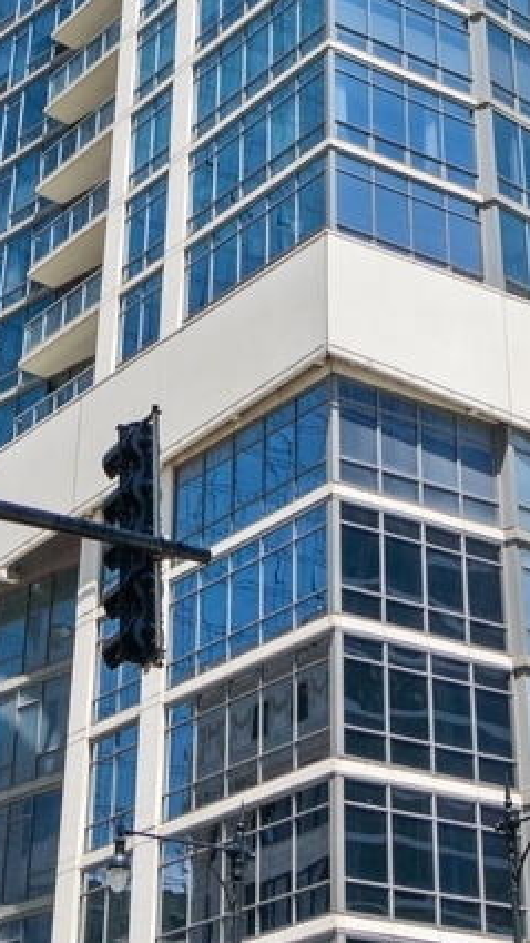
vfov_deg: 26.6
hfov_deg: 16.7
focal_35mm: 72
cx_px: 353
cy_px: -135
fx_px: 1799
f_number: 8
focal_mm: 12
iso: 200
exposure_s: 1/500
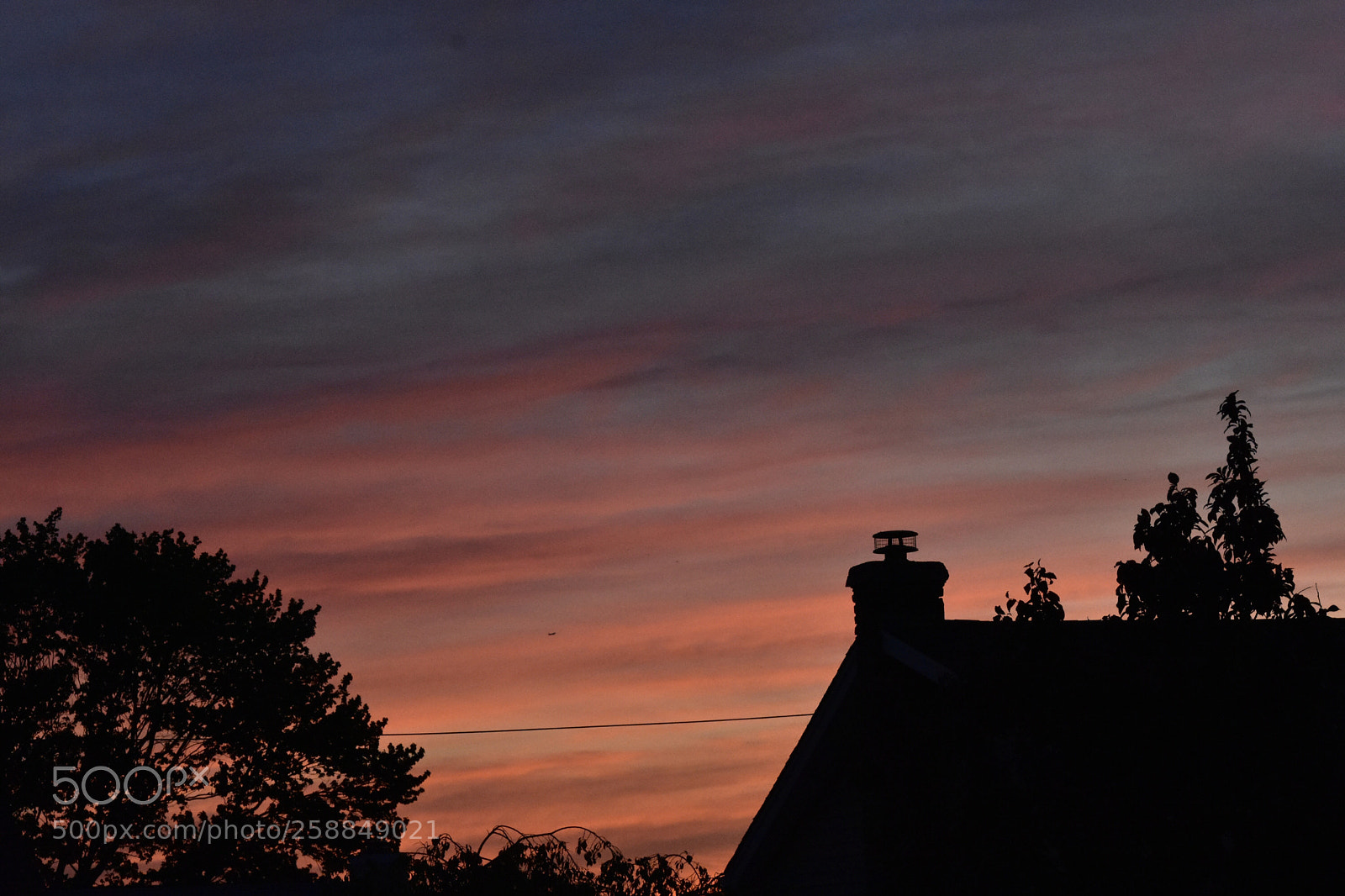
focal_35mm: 105
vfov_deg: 13.0
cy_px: 448
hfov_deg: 19.5
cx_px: 672
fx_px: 3922
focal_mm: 70
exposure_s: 1/400
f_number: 10
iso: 5000
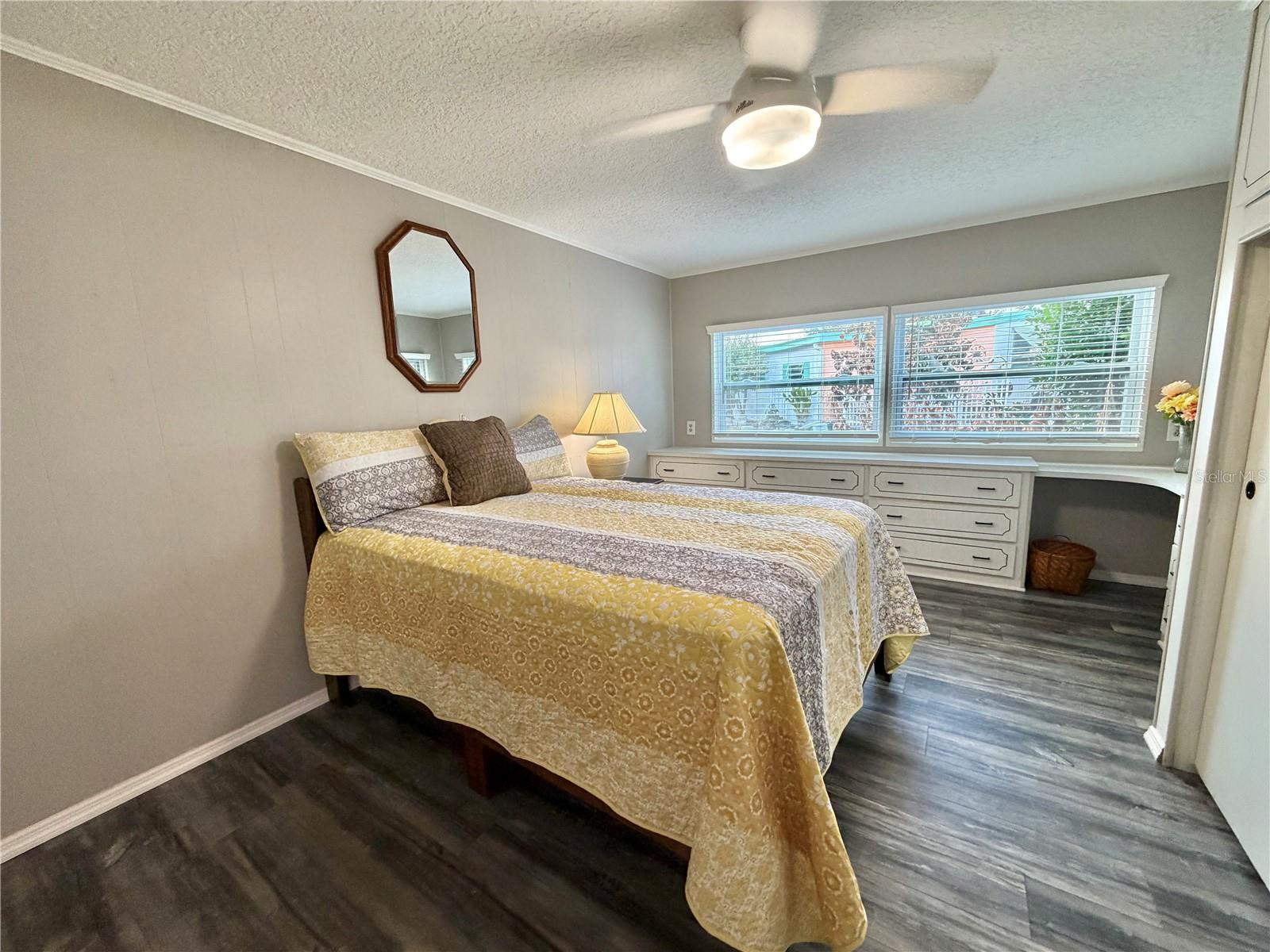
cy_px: 476
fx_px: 514
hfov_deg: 102.1
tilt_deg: -8.2
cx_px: 635
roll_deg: +1.4
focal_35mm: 14
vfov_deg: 85.7
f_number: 2.2
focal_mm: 2.22
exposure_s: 1/60
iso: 250
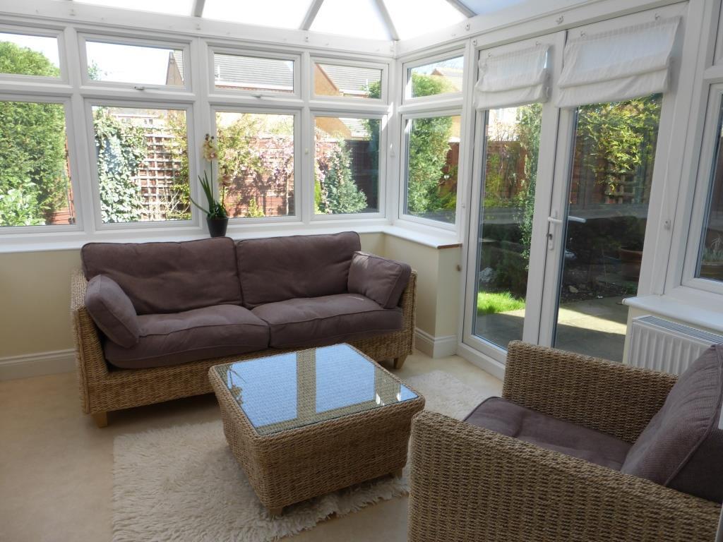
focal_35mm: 25
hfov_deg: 69.4
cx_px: 362
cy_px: 271
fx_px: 522
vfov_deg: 54.9
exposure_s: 1/100
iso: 100
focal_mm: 4.3
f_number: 4
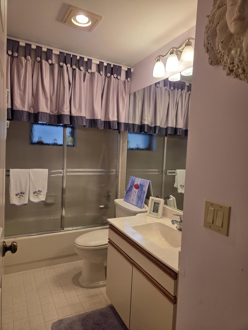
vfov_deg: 73.9
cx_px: 124
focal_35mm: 23
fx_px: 220
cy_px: 165
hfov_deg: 58.9
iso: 80
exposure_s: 1/120
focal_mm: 5.4
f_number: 1.8
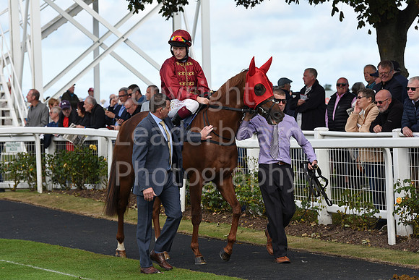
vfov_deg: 8.9
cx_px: 210
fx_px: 1804
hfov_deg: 13.2
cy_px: 140
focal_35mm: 155
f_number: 7.1
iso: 500
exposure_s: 1/1000
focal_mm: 155
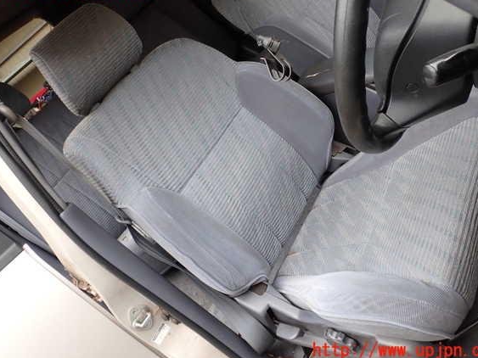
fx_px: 442
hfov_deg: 56.8
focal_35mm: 32
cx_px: 250
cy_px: 171
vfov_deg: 44.1
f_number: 3.2
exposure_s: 1/80
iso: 100
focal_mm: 5.4
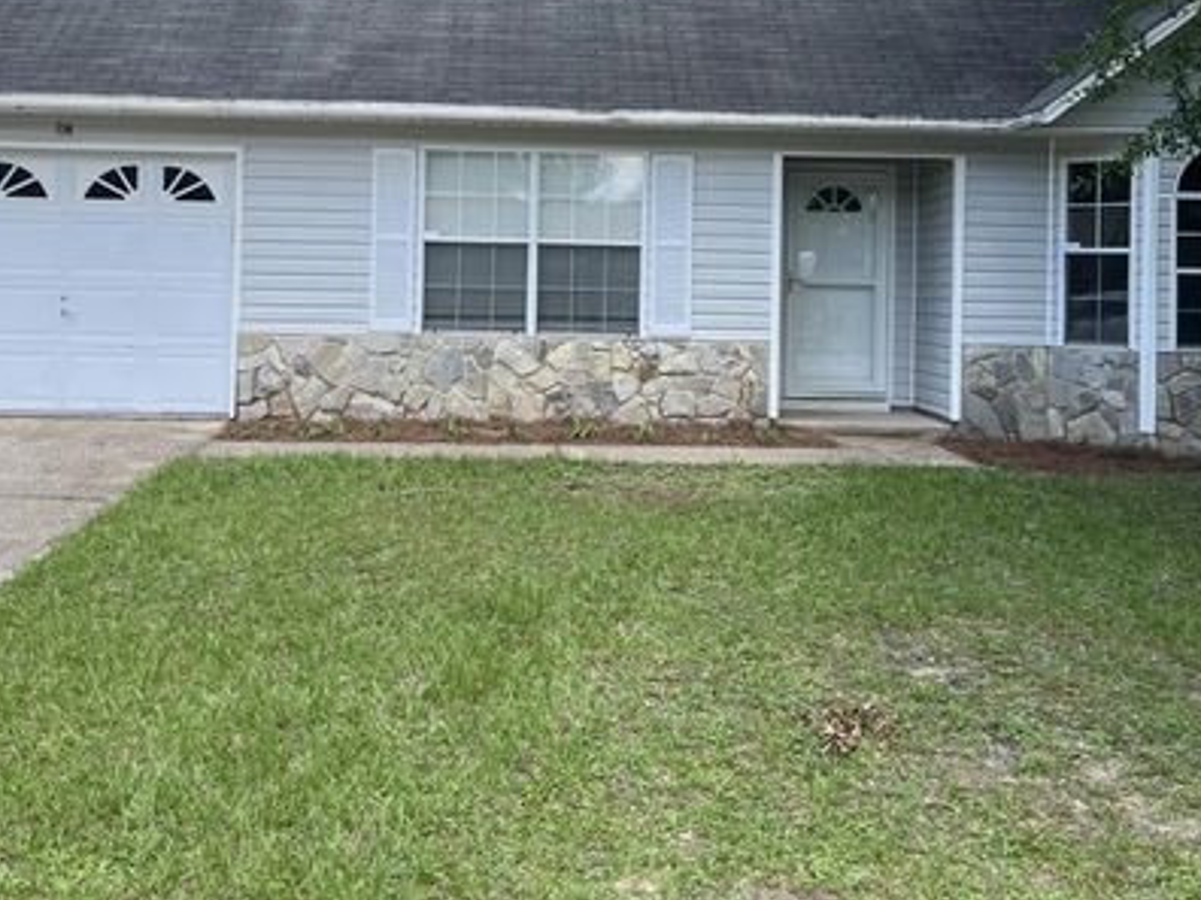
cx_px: 619
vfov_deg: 33.8
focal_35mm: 42
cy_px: 248
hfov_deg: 44.8
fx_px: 1457
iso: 50
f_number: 1.6
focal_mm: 5.1
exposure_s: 1/1355
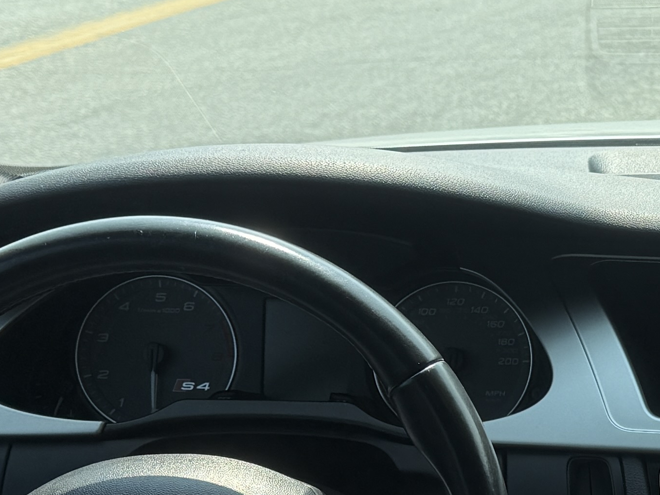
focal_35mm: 101
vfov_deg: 14.5
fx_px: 1926
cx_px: 833
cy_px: 446
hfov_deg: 18.3
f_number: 1.78
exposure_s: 1/1437
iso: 80
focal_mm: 6.76
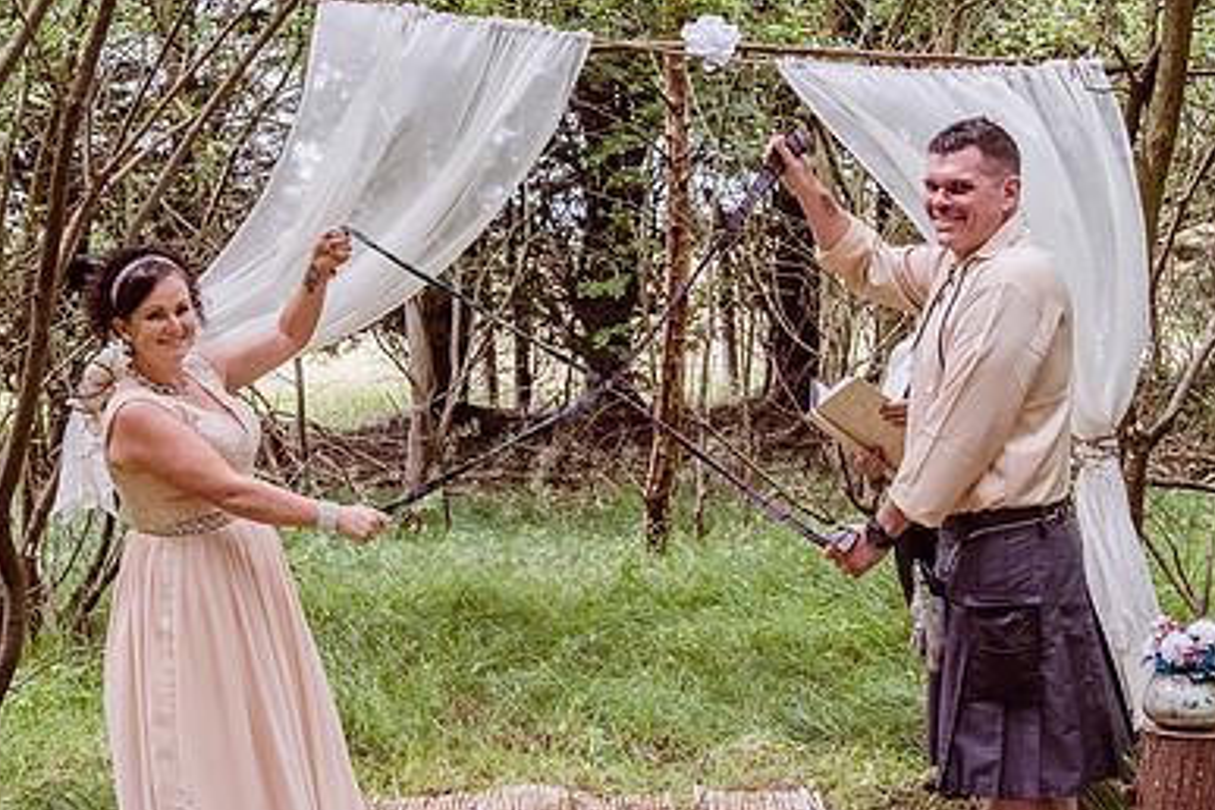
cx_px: 570
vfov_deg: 21.2
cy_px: 407
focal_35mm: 64
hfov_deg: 31.4
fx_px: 2160
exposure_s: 1/160
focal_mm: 40
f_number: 5
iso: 400
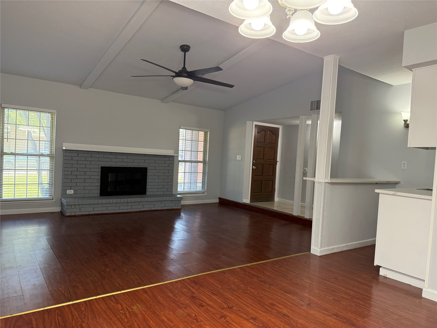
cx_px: 218
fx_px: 303
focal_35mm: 24
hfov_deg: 71.6
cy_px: 164
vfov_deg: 56.8
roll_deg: -3.9
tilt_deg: -1.7
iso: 250
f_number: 1.78
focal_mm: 6.76
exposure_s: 1/120
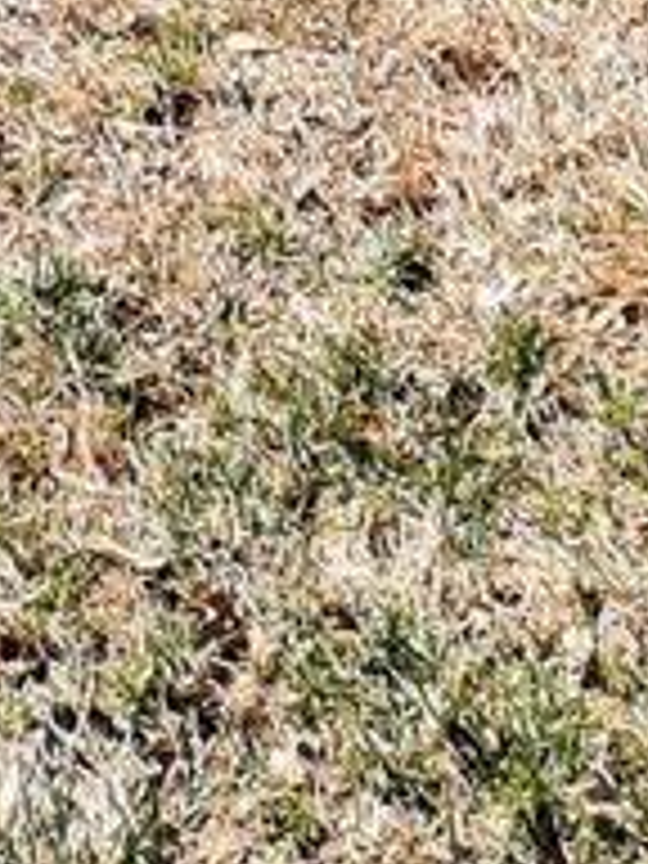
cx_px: -306
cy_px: -2488
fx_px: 4992
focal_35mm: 200
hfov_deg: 7.3
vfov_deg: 7.4
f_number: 2
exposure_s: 1/372
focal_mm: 4.6
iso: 32
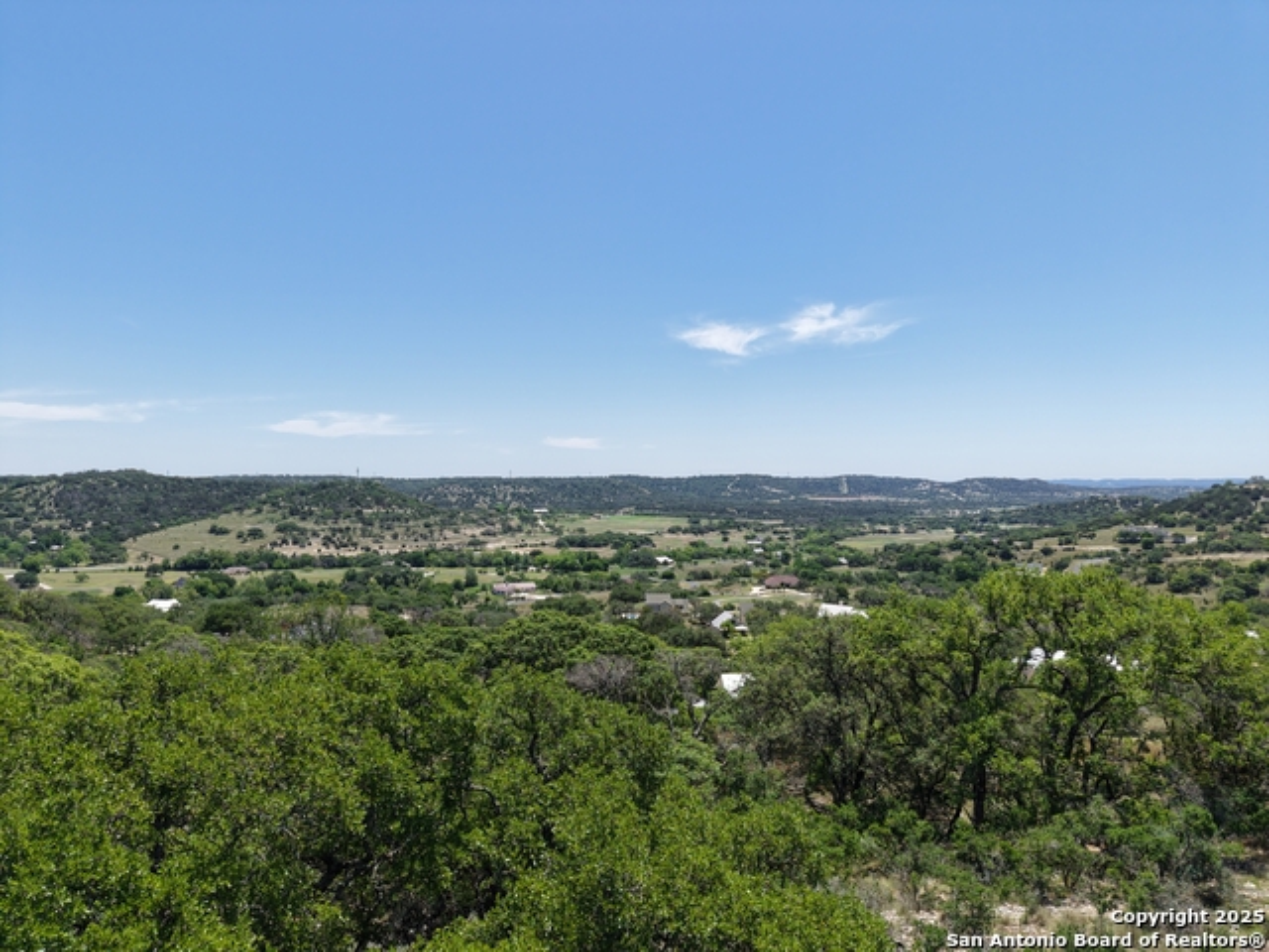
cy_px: 476
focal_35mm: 24
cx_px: 634
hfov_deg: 71.6
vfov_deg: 56.8
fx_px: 880
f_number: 1.8
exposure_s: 1/4000
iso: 170
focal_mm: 8.67
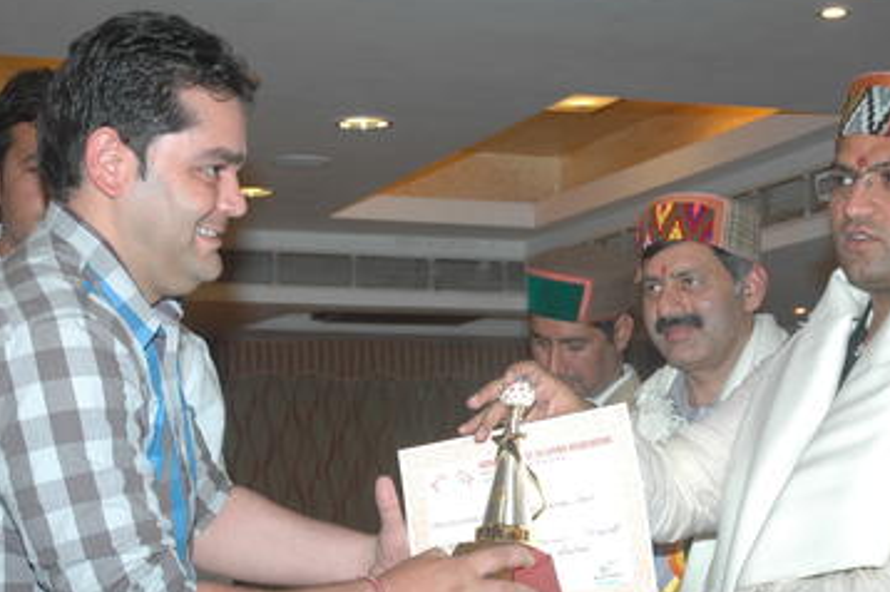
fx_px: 1922
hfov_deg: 26.1
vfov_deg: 17.4
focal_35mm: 78
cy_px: 419
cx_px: 465
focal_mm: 31
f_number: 4.5
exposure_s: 1/60
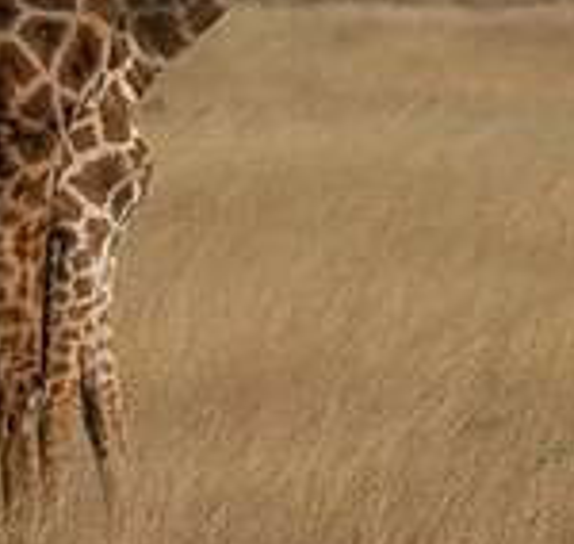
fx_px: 63806
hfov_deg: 0.5
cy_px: -33
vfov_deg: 0.5
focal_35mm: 3493
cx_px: -285
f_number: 13
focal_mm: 600
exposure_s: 1/250
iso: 100
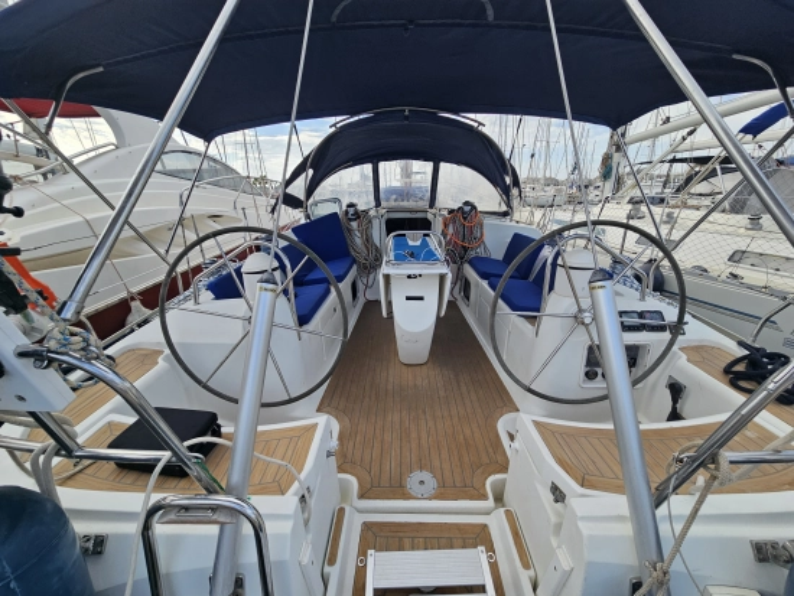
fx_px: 298
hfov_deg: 106.2
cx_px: 397
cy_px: 298
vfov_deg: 90.0
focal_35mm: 13
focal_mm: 2.2
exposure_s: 1/963
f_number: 2.2
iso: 50
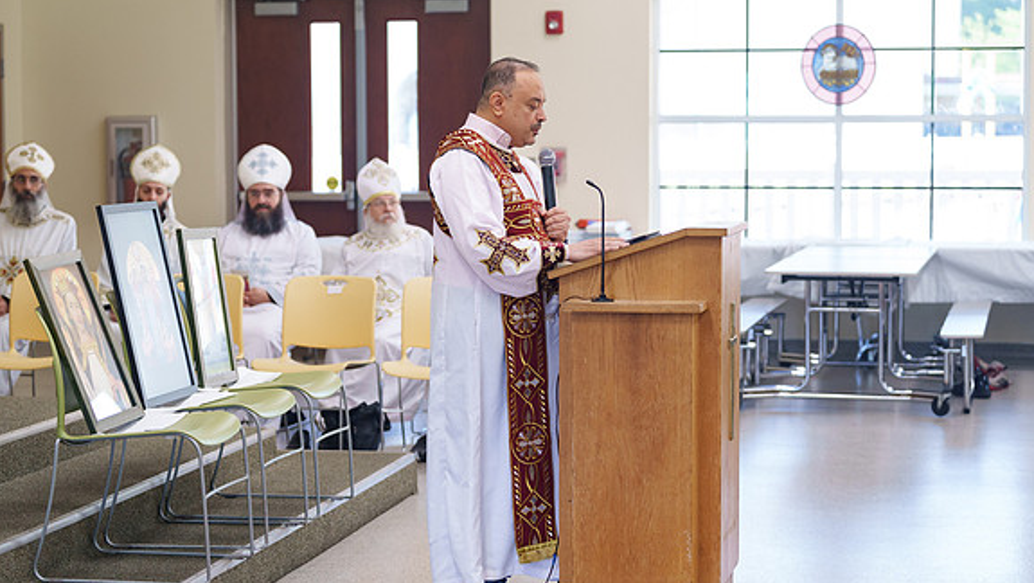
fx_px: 2277
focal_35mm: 83
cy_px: 297
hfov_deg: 25.6
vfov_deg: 14.6
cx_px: 520
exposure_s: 1/160
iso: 1250
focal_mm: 70
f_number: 2.8
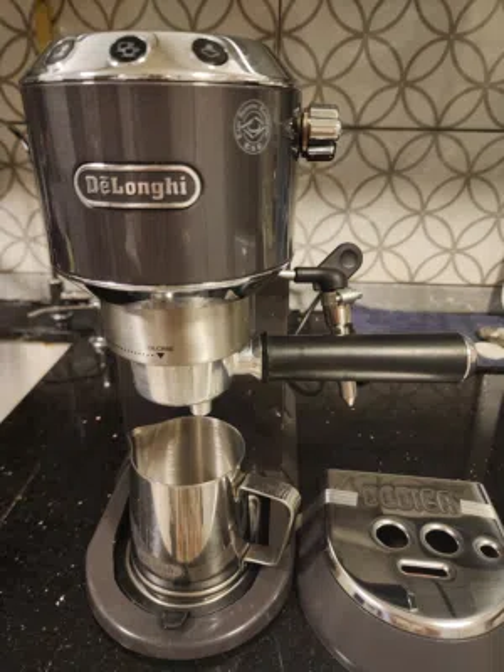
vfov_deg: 73.9
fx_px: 446
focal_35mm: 23
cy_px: 336
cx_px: 252
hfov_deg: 58.9
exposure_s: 1/25
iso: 640
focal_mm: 6.4
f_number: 1.8
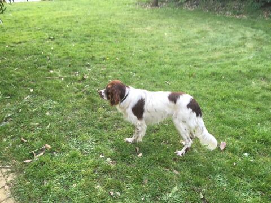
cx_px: 136
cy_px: 102
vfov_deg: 48.2
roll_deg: -2.9
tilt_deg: -26.2
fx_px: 227
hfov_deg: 61.7
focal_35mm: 29
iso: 32
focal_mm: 4.15
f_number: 2.2
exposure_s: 1/118
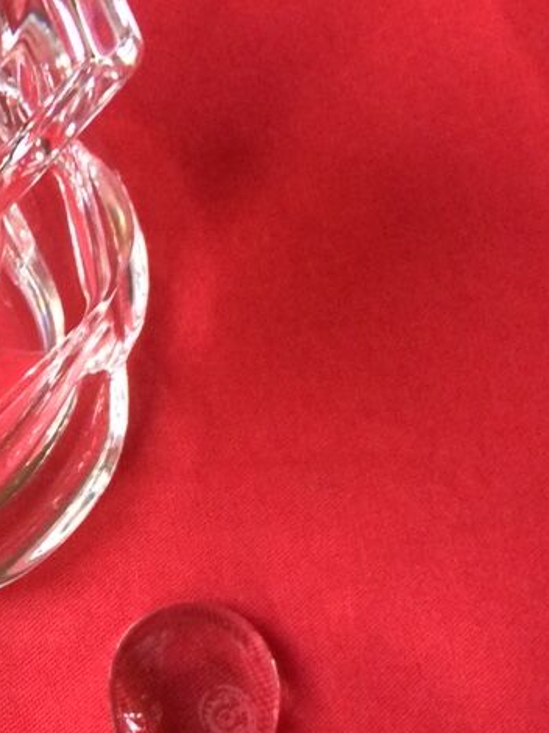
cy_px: 599
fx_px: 1672
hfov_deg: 17.3
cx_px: -195
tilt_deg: -76.1
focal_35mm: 79
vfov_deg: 24.3
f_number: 2.2
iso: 200
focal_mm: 4.15
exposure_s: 1/33
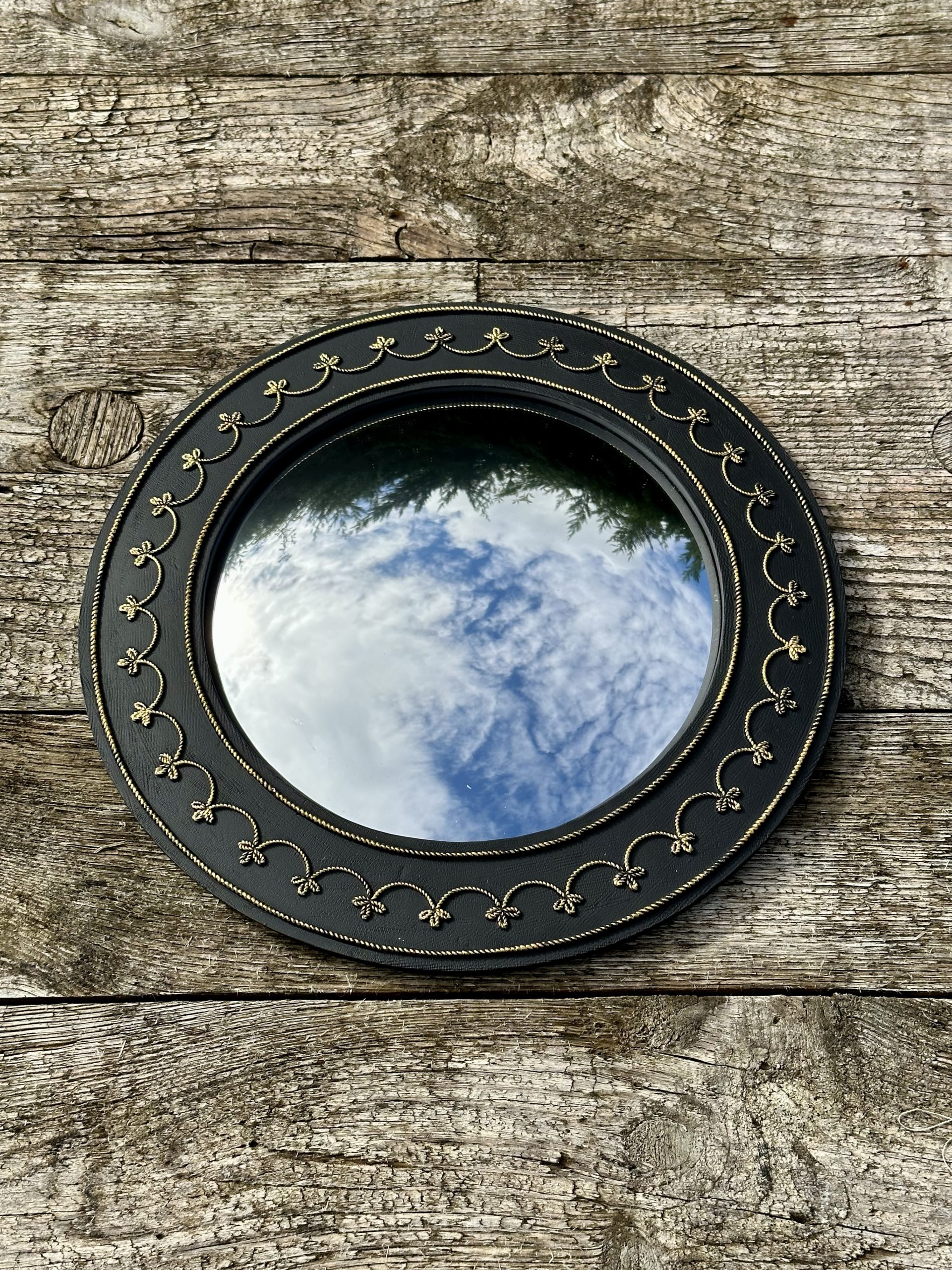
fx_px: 1760
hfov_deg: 30.3
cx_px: 476
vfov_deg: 39.7
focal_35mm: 48
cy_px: 635
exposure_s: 1/3876
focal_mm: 6.86
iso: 64
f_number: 1.78
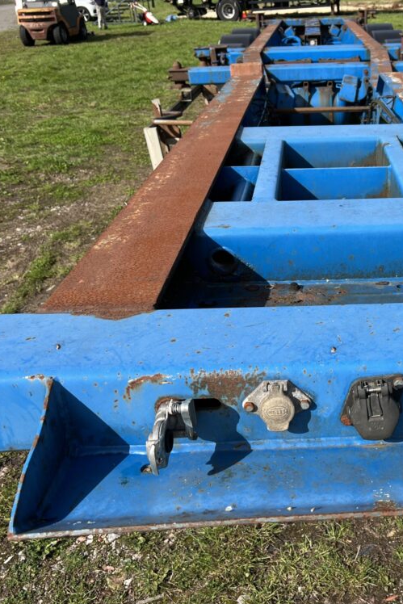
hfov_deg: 34.5
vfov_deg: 51.9
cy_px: 309
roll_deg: +2.3
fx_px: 621
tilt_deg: -27.8
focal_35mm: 37
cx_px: 341
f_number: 1.5
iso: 50
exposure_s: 1/3257
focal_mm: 5.7
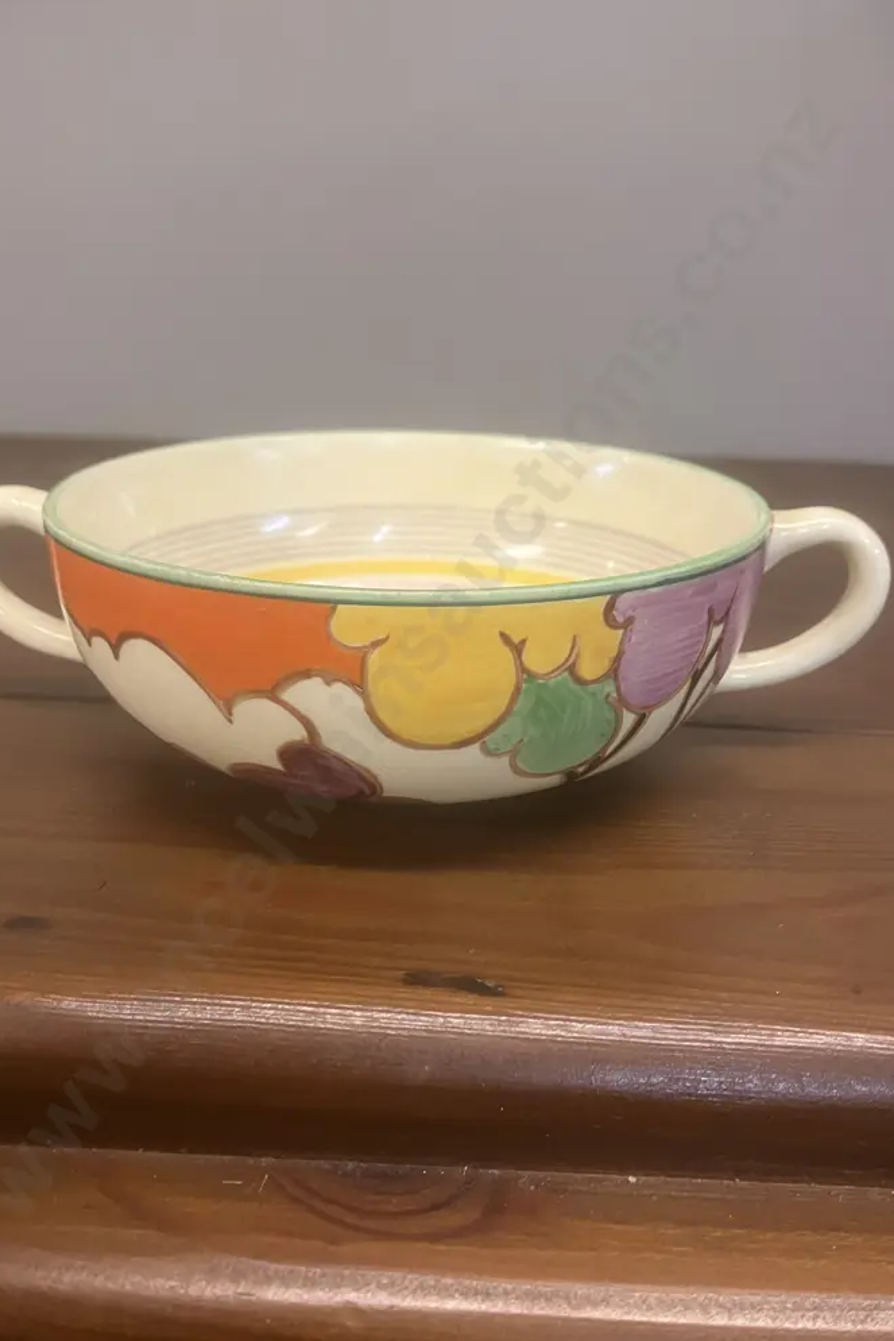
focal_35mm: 30
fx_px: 1117
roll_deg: -0.7
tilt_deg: -19.8
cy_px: 662
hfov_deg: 43.6
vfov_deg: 61.9
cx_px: 411
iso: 200
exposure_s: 1/50
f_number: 1.8
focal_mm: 3.99
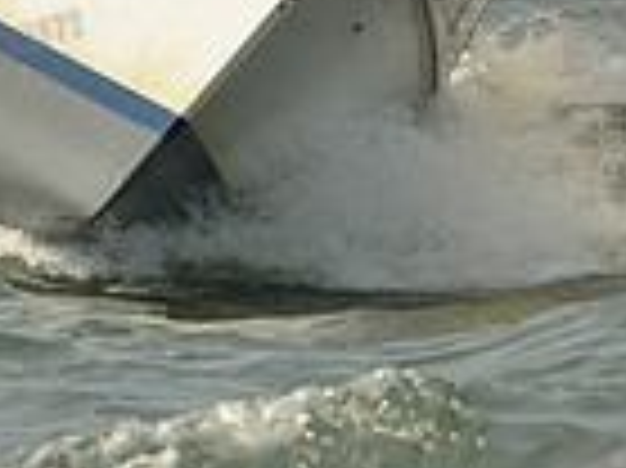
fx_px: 13064
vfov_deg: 2.1
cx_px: 320
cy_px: -209
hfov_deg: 2.7
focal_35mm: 723
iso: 320
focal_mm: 180
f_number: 9
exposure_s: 1/1250
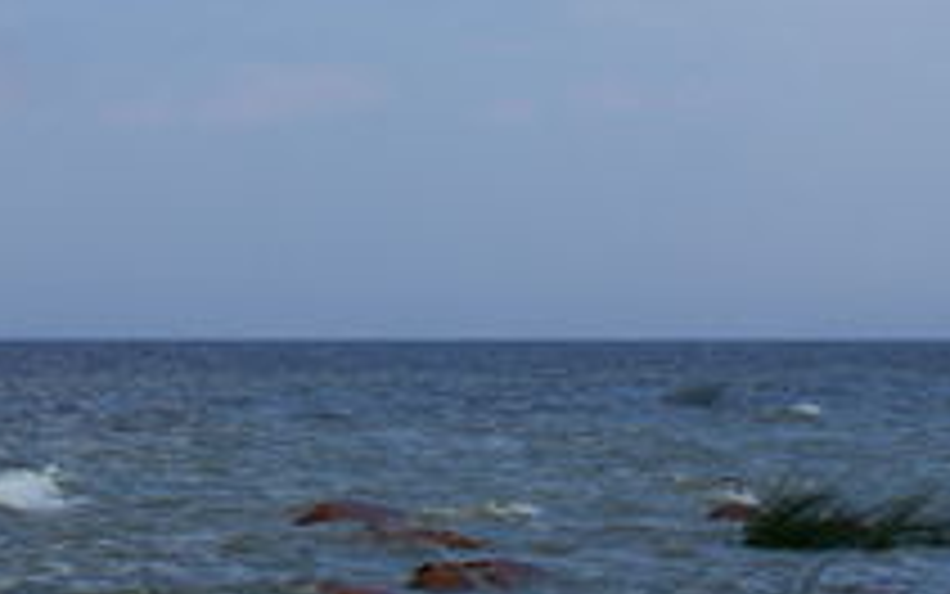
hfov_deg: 11.4
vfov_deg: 7.2
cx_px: 324
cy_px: 122
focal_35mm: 183
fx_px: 4739
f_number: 8
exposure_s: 1/100
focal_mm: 28
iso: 100
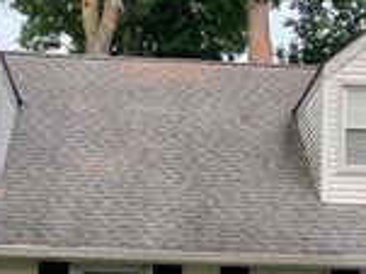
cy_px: 331
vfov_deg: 16.4
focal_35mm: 86
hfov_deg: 22.8
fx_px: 909
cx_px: 187
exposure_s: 1/404
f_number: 1.6
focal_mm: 4.2
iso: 32
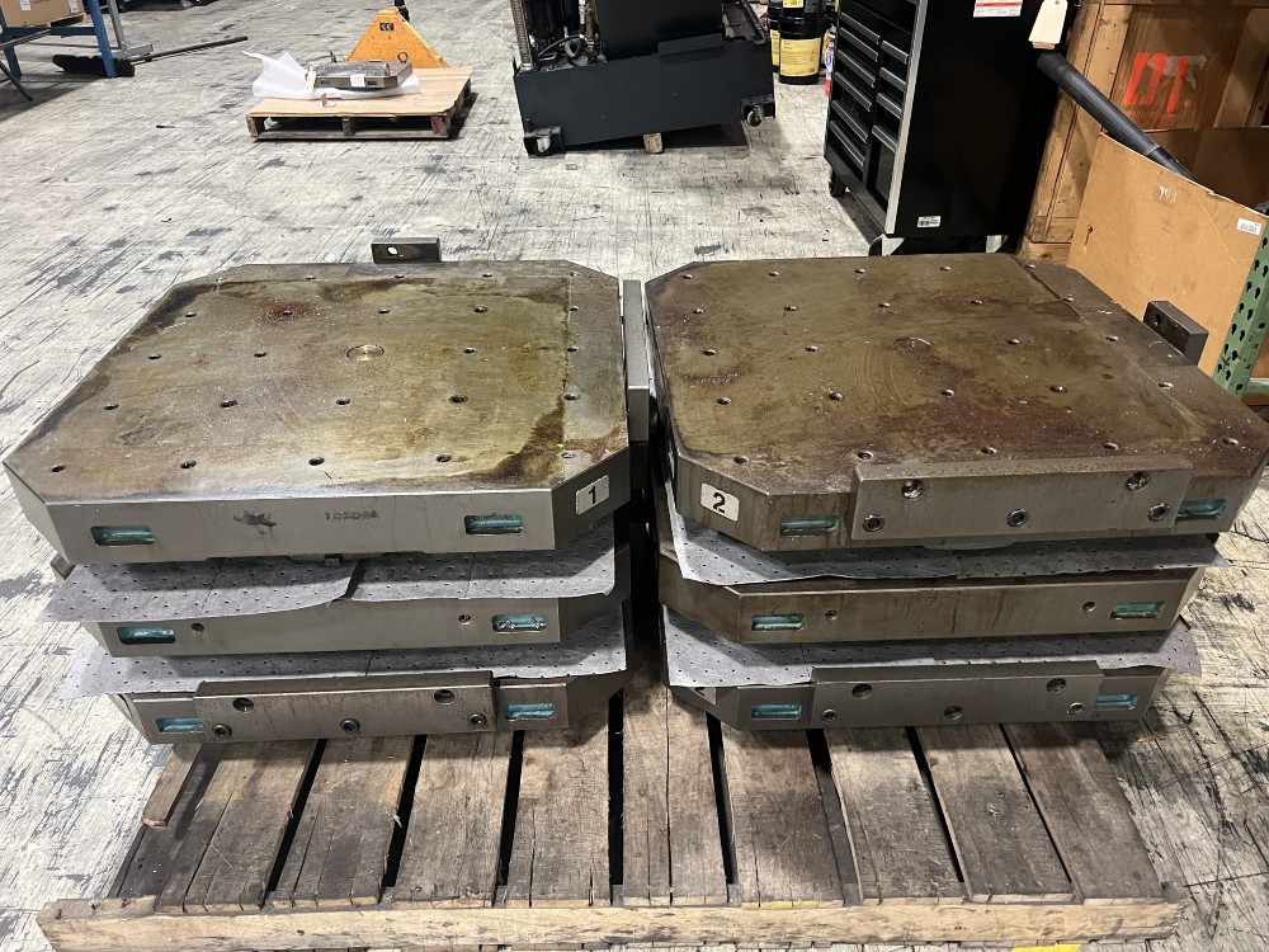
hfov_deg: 67.3
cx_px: 634
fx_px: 953
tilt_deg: -34.3
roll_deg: +1.1
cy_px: 476
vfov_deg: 53.1
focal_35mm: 26
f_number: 1.5
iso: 400
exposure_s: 1/60
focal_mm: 5.7
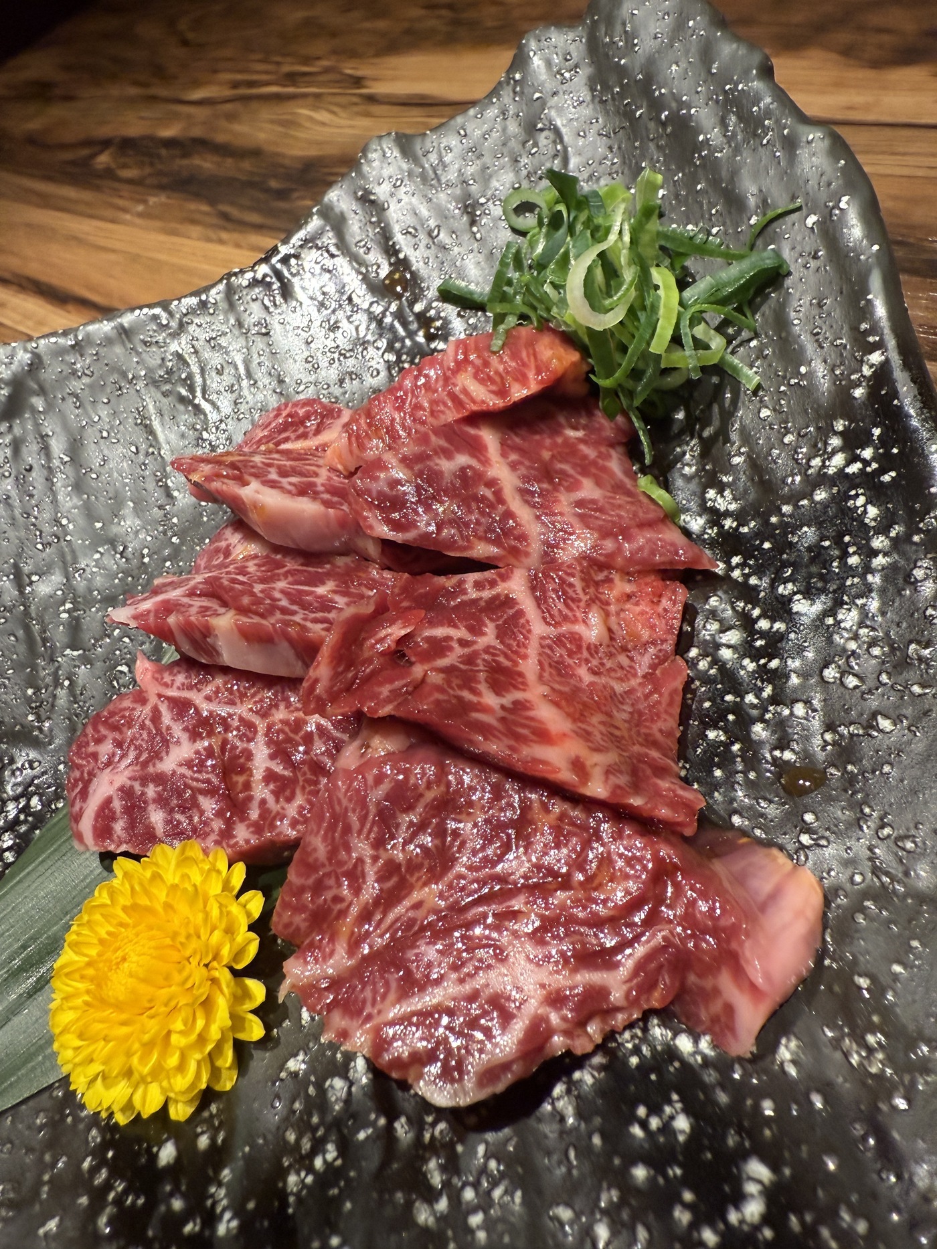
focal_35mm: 24
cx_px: 468
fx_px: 866
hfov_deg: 56.8
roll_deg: +29.8
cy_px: 624
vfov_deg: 71.6
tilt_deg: -43.4
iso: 250
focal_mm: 2.22
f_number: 2.2
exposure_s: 1/120
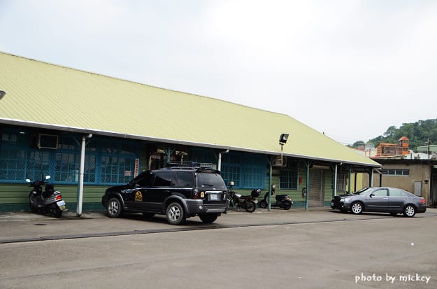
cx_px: 218
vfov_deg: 32.8
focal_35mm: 40
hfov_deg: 48.0
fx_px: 490
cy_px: 144
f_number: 4
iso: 800
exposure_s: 1/2000
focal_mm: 27
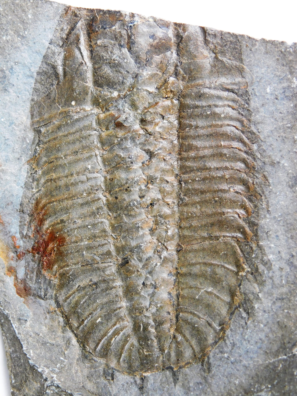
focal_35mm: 99
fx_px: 1133
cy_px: 198
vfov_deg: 19.8
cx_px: 148
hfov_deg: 14.9
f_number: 4.6
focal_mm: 17.6
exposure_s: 1/50
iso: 125
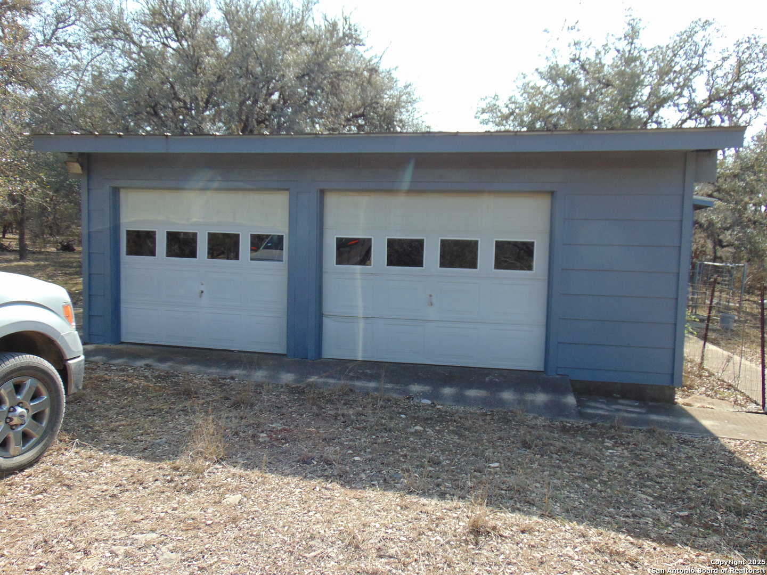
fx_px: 554
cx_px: 384
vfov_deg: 54.9
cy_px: 288
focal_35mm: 25
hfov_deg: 69.4
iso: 80
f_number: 3
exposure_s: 1/500
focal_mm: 4.5
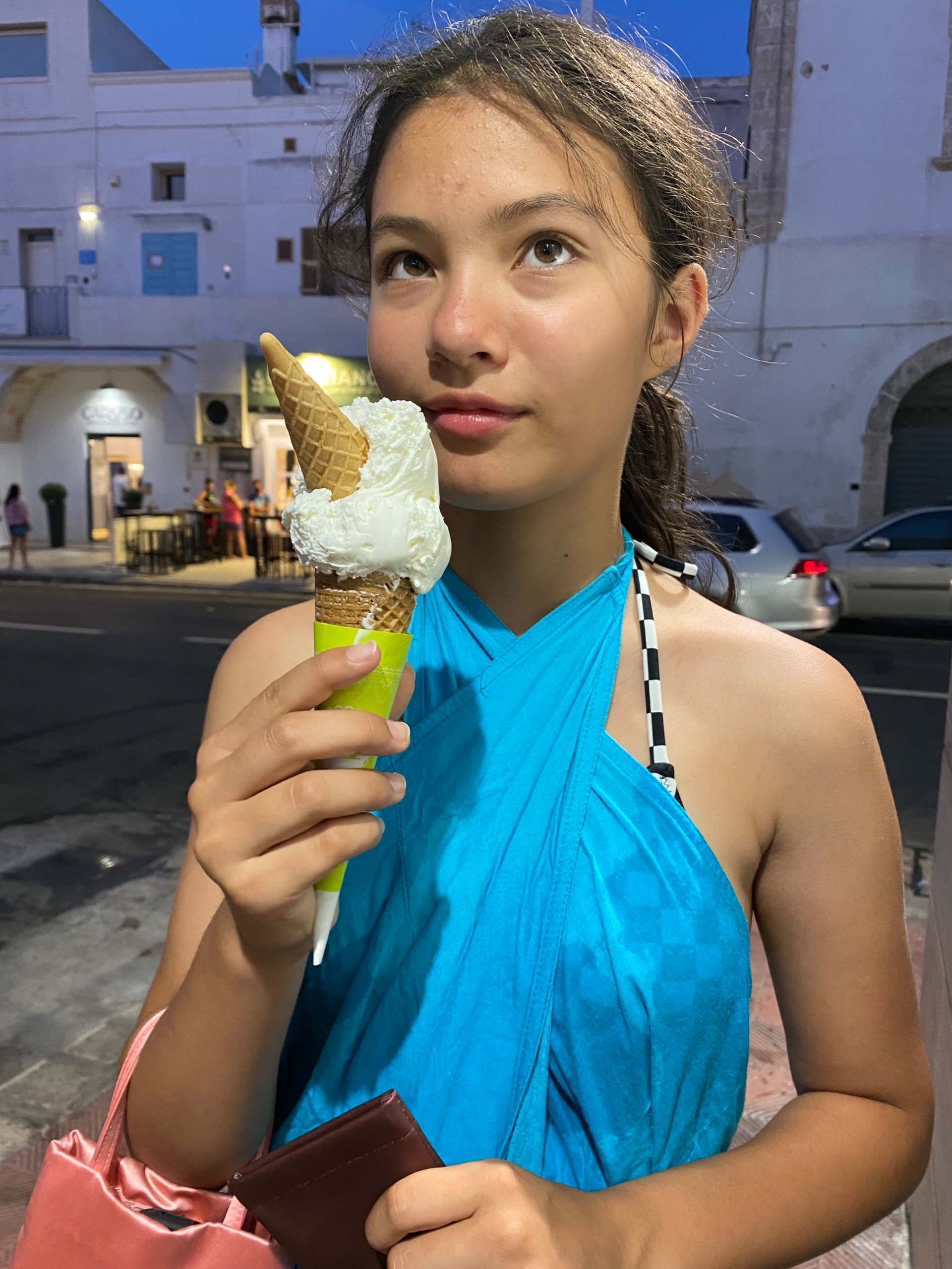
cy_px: 634
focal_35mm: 26
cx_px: 476
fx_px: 953
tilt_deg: -9.6
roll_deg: -1.7
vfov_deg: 67.3
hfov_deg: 53.1
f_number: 1.8
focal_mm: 4.25
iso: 160
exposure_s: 1/50
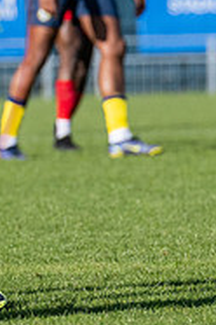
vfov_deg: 2.2
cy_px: 18
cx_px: -136
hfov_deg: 1.4
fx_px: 8576
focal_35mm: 953
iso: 400
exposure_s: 1/6400
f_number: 4
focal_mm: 200
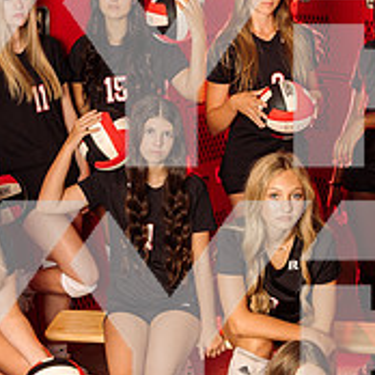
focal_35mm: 82
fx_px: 1005
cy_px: 316
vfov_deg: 20.8
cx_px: 259
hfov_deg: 21.0
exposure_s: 1/250
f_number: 8
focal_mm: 29
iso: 250
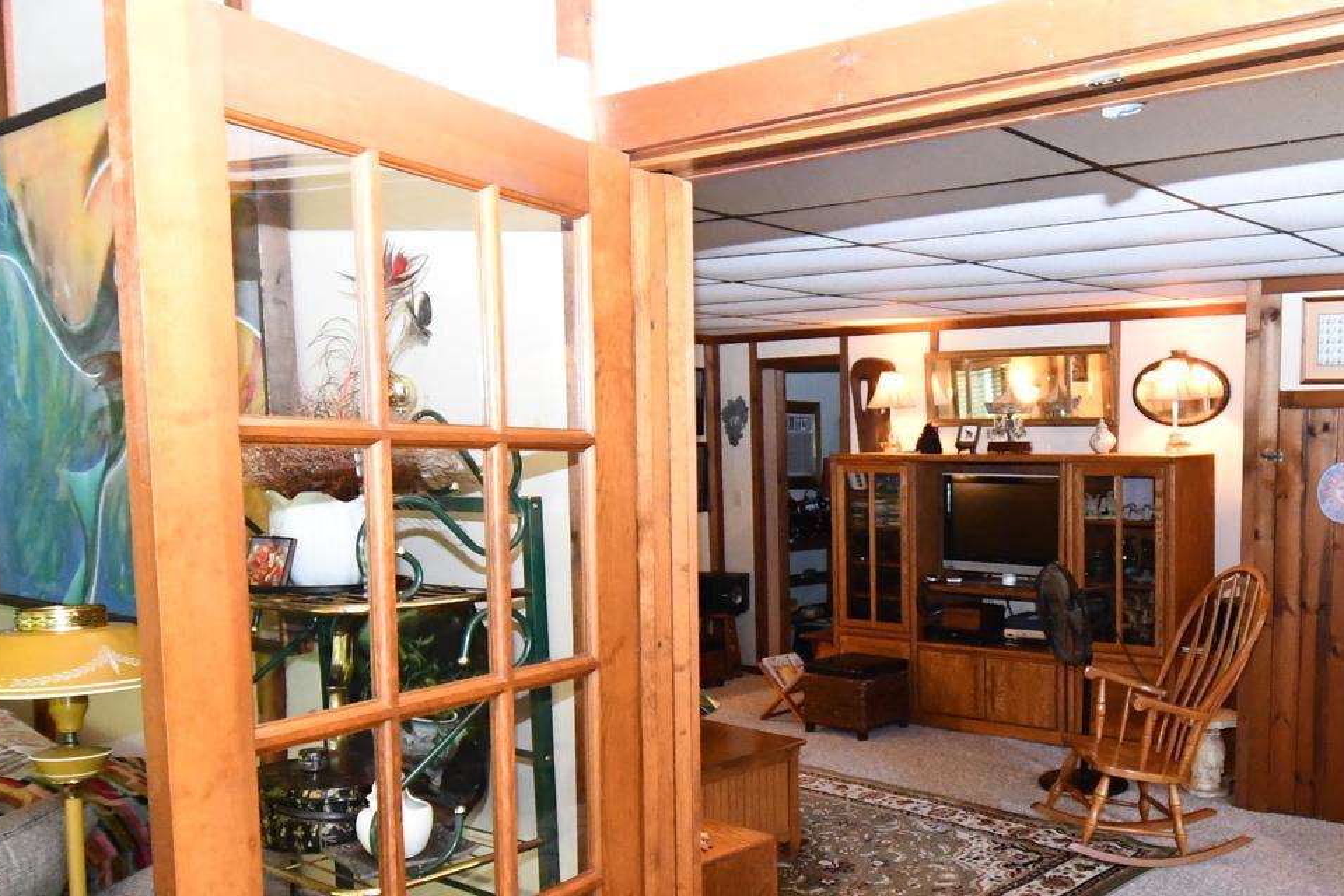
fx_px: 1195
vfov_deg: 40.7
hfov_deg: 56.5
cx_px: 965
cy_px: 575
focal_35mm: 32
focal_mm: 10
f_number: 4.5
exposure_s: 1/80
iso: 3200
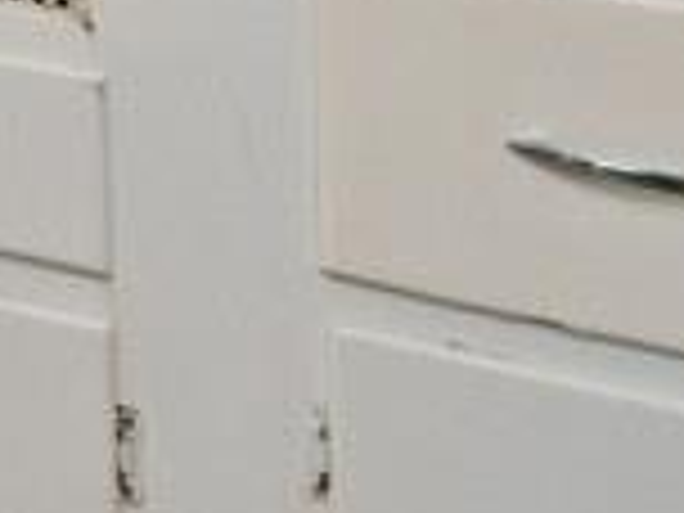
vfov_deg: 10.3
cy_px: -889
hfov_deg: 8.4
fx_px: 2272
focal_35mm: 115
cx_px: -2012
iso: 200
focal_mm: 14
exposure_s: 1/125
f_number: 5.6
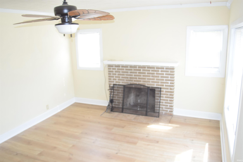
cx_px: 122
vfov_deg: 43.6
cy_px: 81
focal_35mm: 30
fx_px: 202
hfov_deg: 61.9
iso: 500
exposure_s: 1/60
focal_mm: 20
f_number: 5
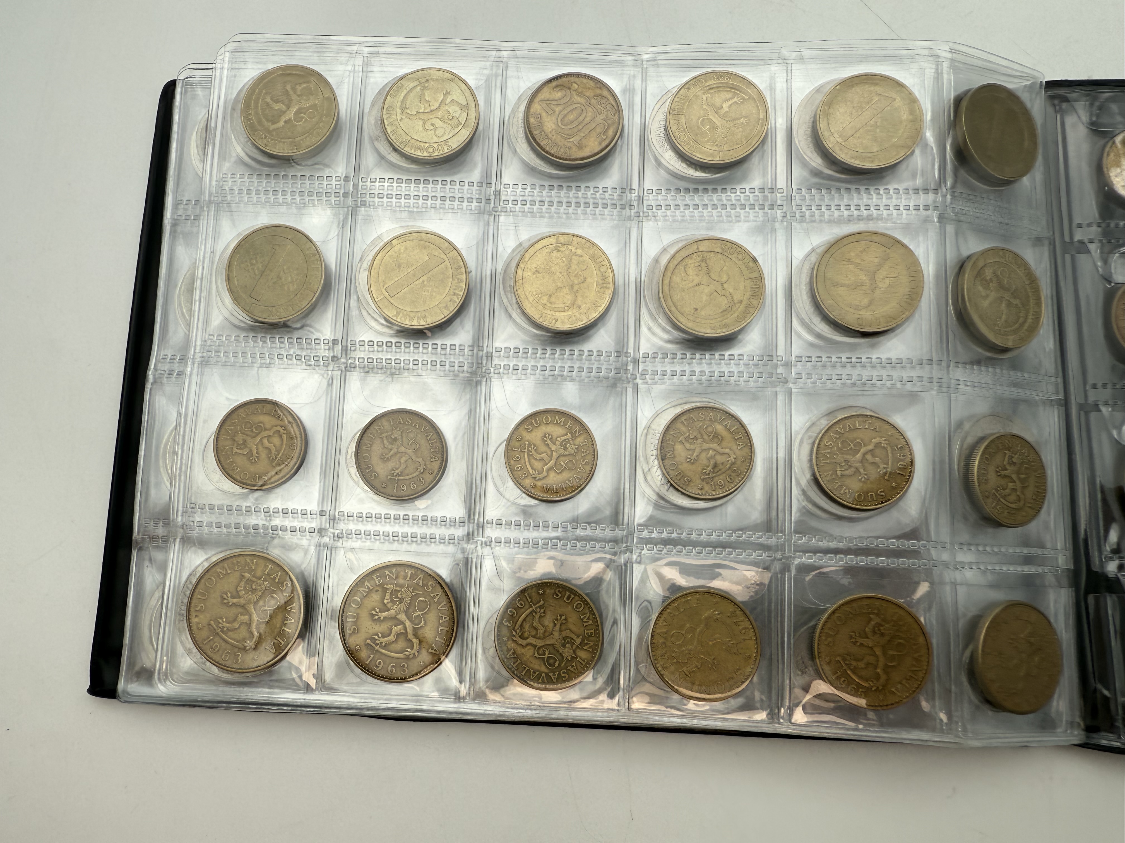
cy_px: 422
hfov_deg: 71.6
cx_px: 562
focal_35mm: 24
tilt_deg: -79.7
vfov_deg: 56.8
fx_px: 780
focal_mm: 2.22
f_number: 2.2
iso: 40
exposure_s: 1/307
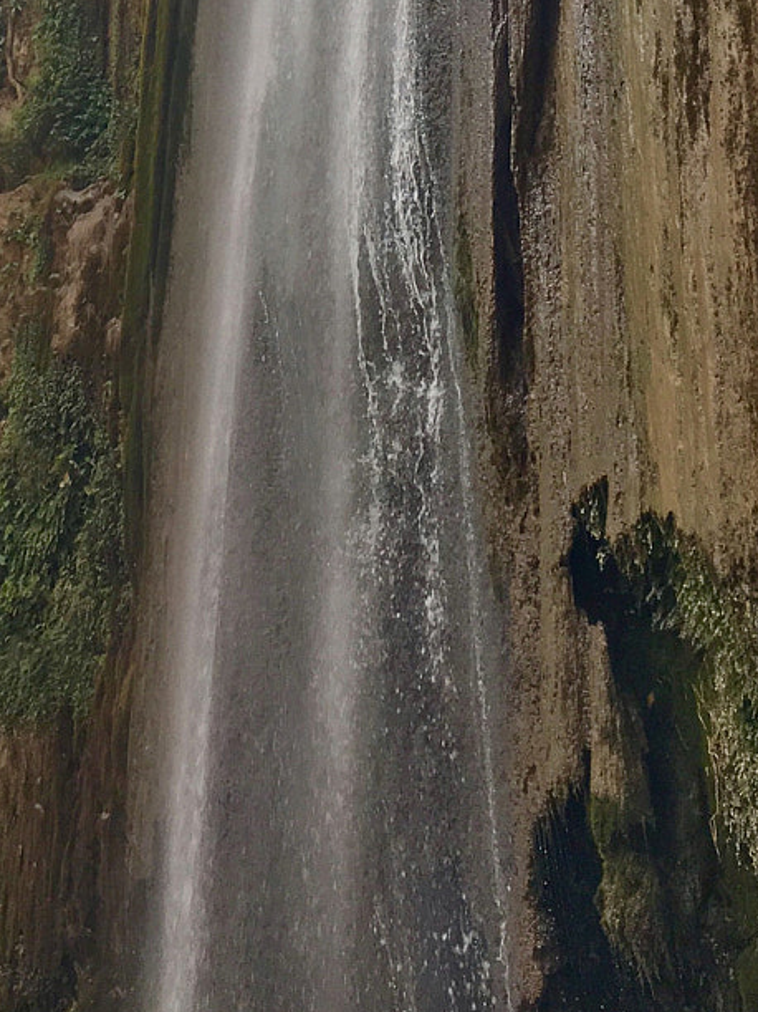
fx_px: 2220
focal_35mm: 76
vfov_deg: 23.6
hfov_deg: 18.7
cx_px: -40
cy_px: -174
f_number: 2.2
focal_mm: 4.15
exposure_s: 1/382
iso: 25
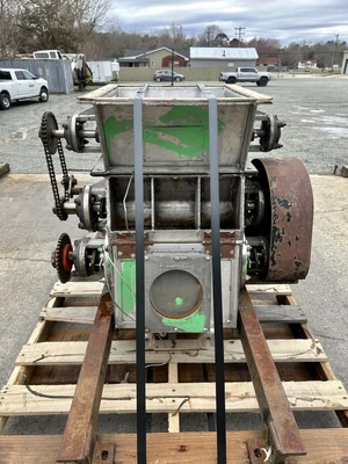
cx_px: 174
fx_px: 322
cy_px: 232
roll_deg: -1.4
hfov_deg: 56.8
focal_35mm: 24
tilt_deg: -27.4
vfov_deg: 71.6
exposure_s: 1/654
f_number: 1.78
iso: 80
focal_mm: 6.86
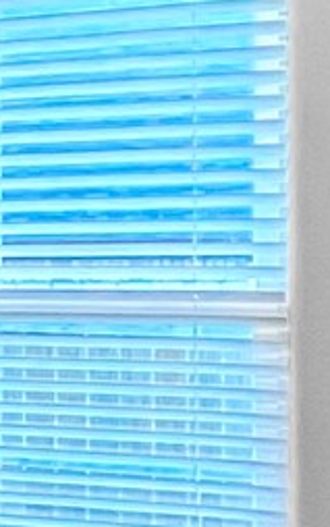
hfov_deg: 6.6
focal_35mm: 111
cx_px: -1256
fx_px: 1595
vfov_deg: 18.8
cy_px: 276
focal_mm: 1.57
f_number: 1.8
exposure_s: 1/60
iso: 160
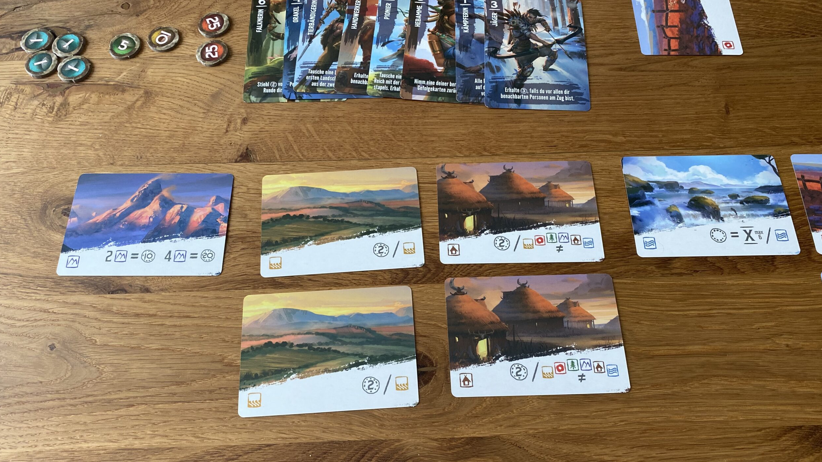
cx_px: 407
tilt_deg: -65.8
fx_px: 632
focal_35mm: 29
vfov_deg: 40.1
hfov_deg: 66.1
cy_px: 252
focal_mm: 4.25
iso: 125
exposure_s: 1/112
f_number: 1.8
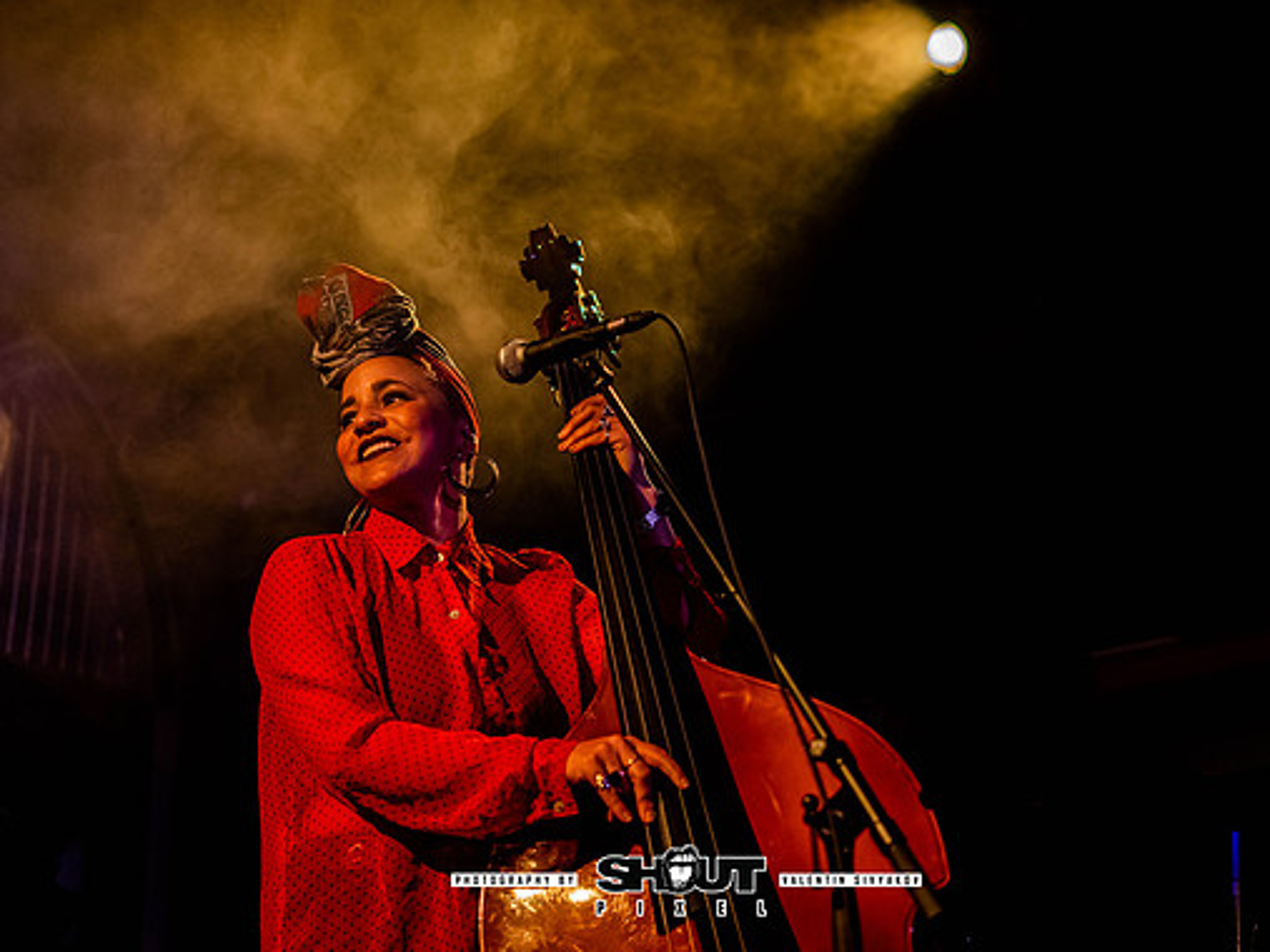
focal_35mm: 55
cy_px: 475
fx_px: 2017
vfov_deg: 26.5
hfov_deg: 34.9
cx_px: 686
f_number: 2.2
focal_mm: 50
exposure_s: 1/200
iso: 1250
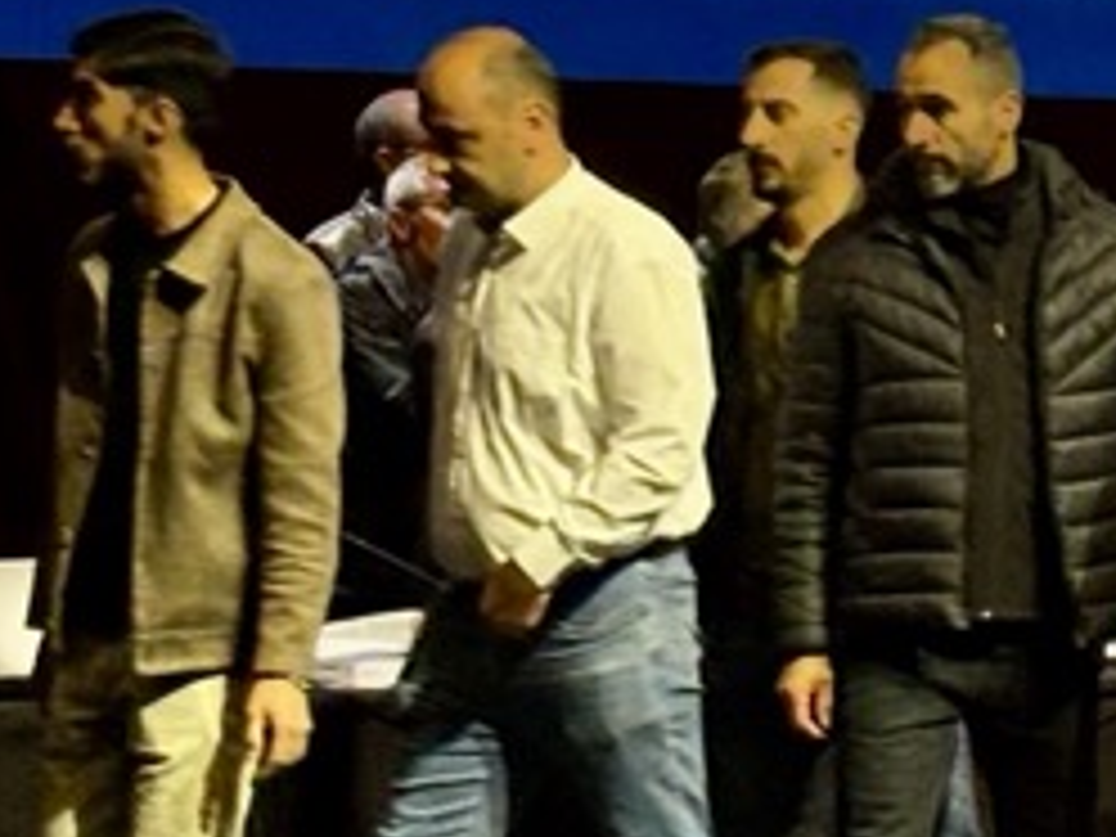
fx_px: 8640
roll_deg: -0.2
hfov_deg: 7.3
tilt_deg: +0.3
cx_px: 1602
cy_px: 220
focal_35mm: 268
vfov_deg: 5.5
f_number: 1.6
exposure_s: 1/75
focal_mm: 5.96
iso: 50
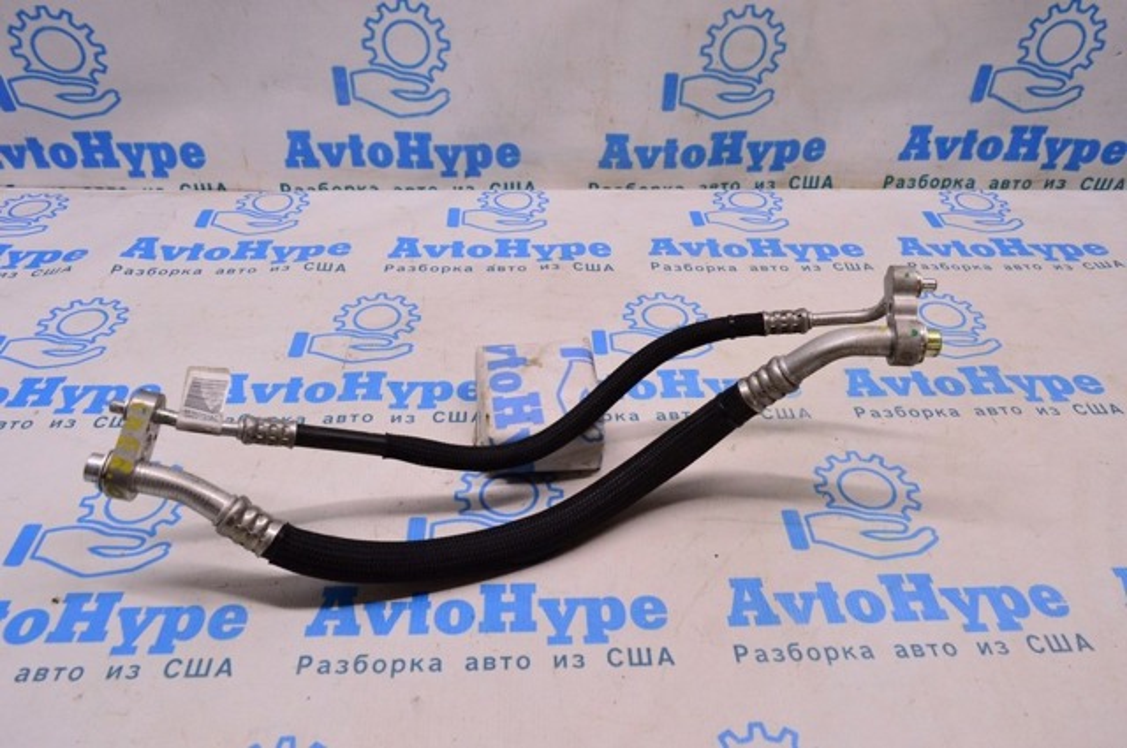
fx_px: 844
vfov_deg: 47.8
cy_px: 374
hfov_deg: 67.4
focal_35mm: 27
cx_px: 564
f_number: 8
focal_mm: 18
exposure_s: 1/125
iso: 1600
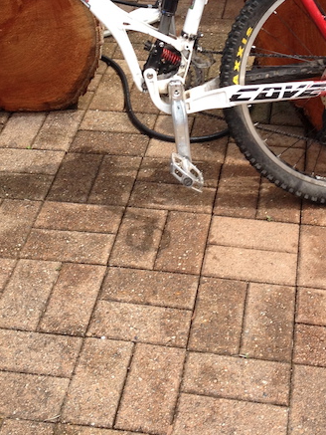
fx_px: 1029
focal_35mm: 82
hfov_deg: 18.0
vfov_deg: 23.1
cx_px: 157
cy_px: 30
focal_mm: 4.28
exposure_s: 1/397
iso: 50
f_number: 2.4
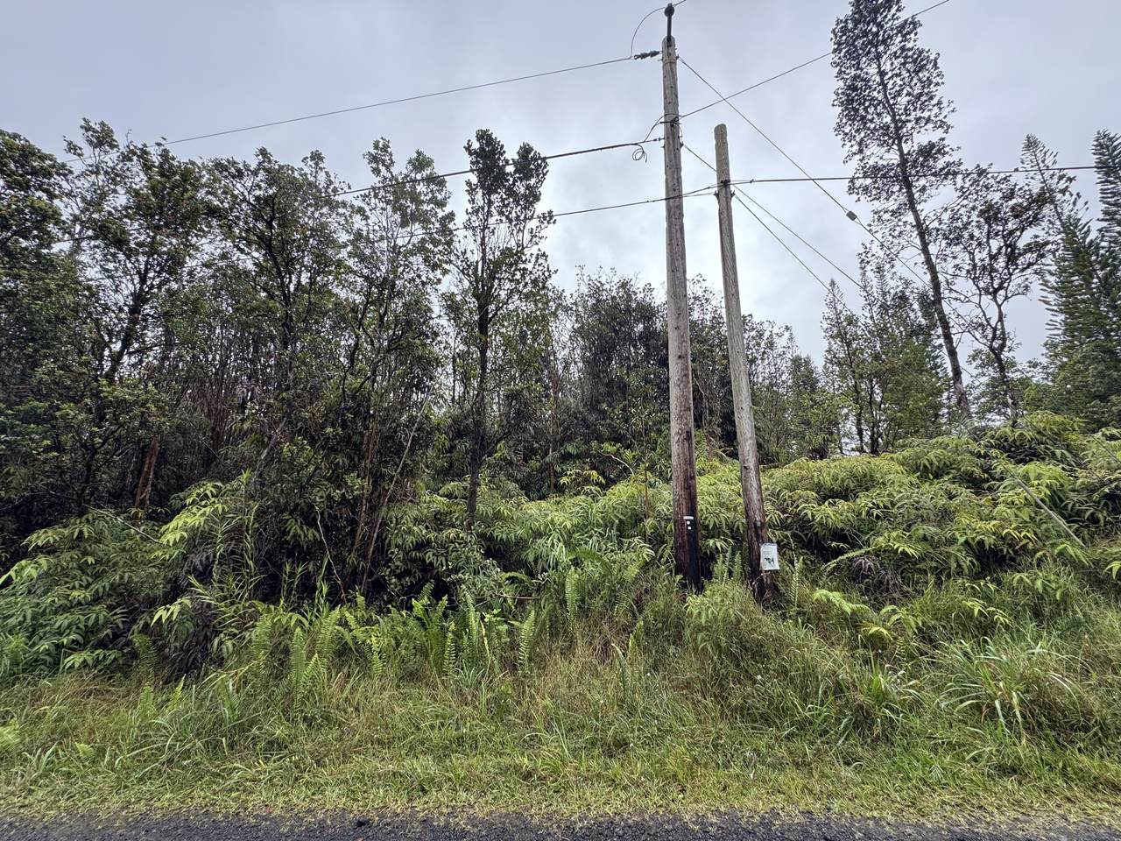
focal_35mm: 14
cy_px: 420
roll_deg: -0.2
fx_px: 453
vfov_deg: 85.7
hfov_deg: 102.1
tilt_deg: +16.5
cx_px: 560
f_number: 2.2
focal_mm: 2.22
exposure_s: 1/386
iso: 40
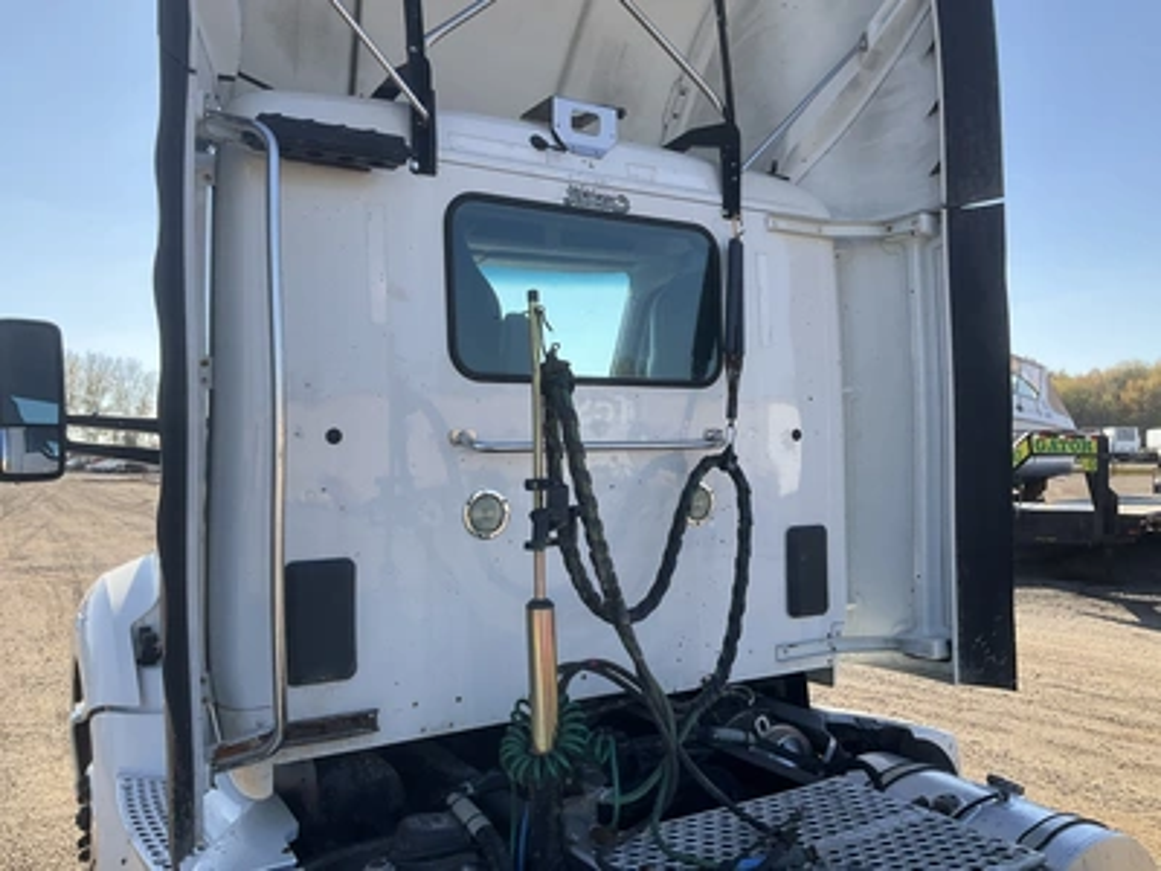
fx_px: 973
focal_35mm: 29
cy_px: 436
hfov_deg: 61.7
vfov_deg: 48.2
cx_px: 580
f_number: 1.8
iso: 25
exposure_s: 1/770
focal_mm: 3
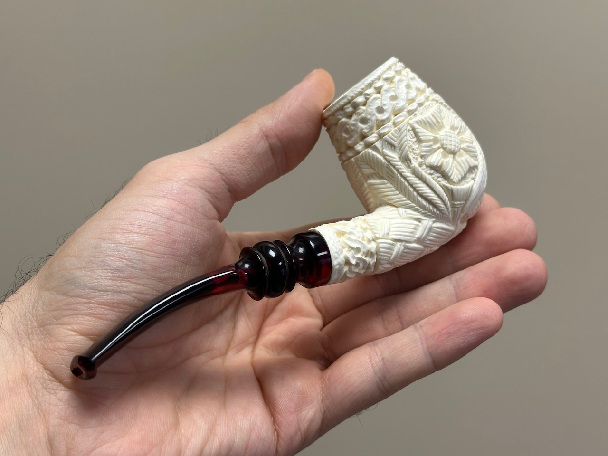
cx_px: 304
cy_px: 228
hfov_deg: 39.7
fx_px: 843
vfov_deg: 30.3
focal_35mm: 48
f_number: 1.78
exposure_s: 1/121
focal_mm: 6.86
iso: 80
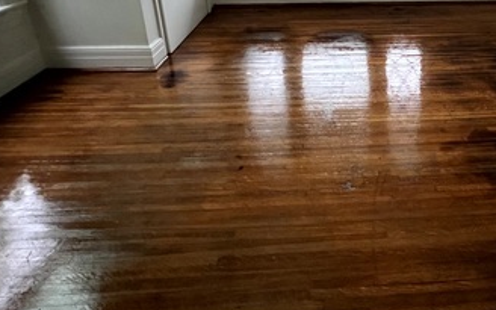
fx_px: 378
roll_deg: -0.4
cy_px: 3
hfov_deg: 61.9
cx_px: 384
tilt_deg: -19.2
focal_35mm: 28
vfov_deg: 39.5
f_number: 1.8
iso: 800
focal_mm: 1.57
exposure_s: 1/60
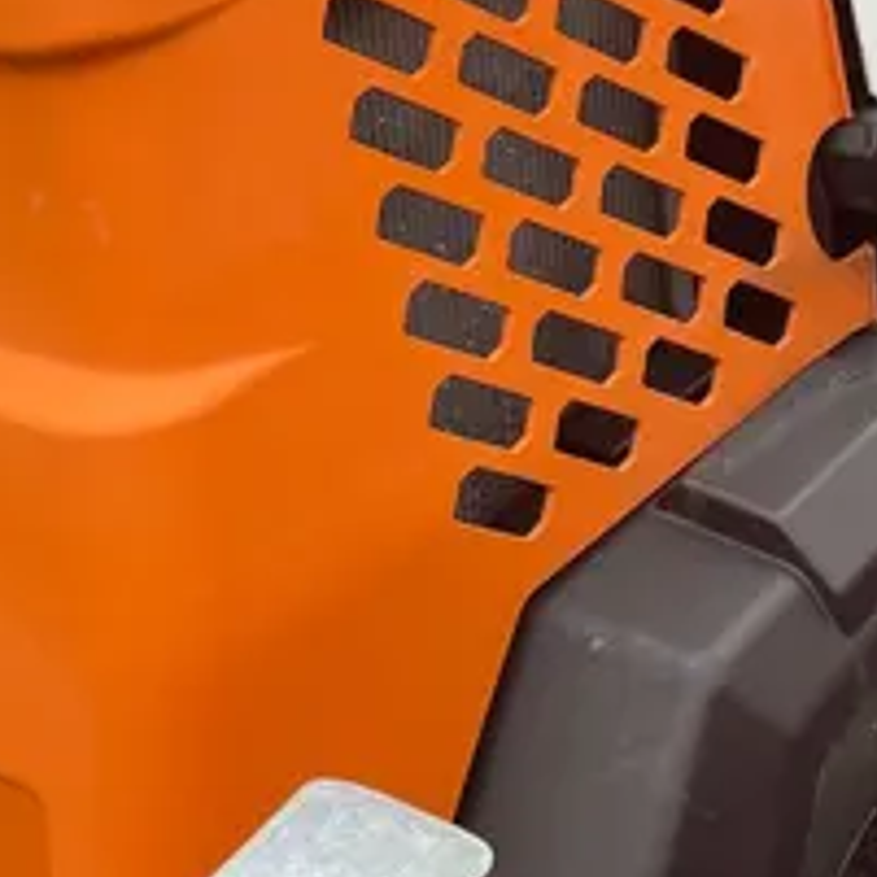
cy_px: 225
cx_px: 196
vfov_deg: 20.5
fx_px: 2408
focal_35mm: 84
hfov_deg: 20.4
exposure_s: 1/467
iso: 32
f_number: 1.6
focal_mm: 4.2
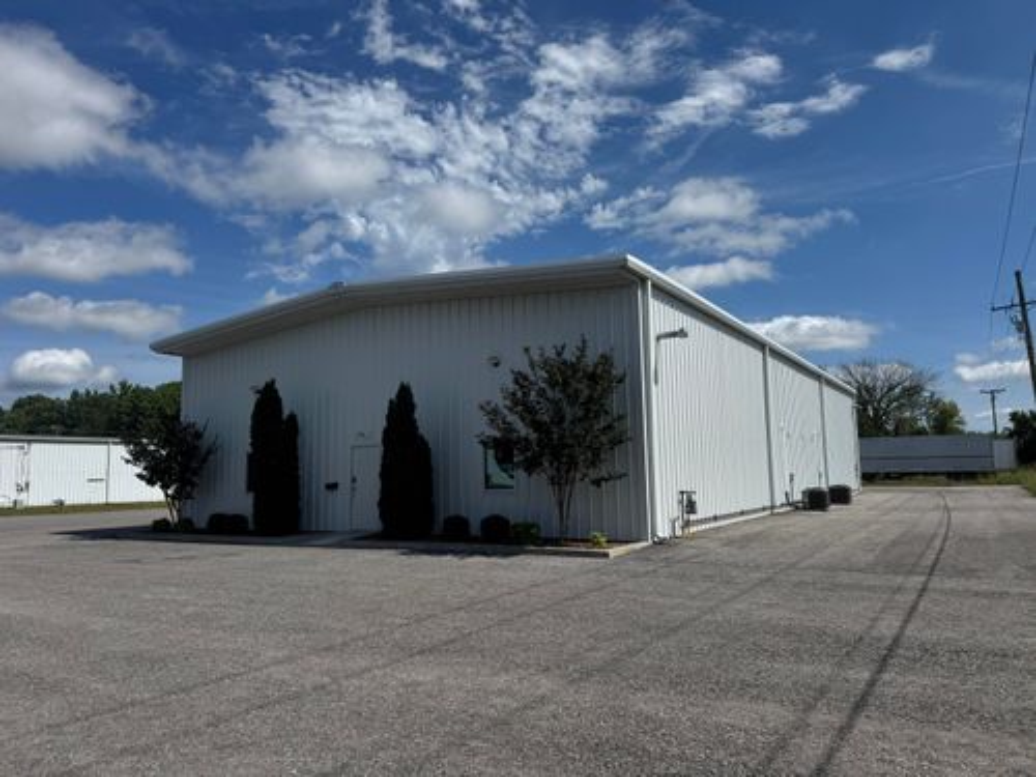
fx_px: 718
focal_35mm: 24
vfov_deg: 56.8
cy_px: 388
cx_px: 518
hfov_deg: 71.6
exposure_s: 1/7937
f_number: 1.78
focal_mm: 6.76
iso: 80
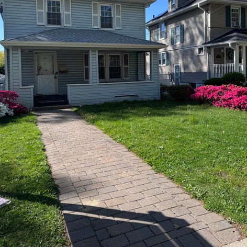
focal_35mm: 30
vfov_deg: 52.6
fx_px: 242
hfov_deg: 54.0
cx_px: 123
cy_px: 76
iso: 80
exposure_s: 1/2252
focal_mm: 6.76
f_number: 1.78
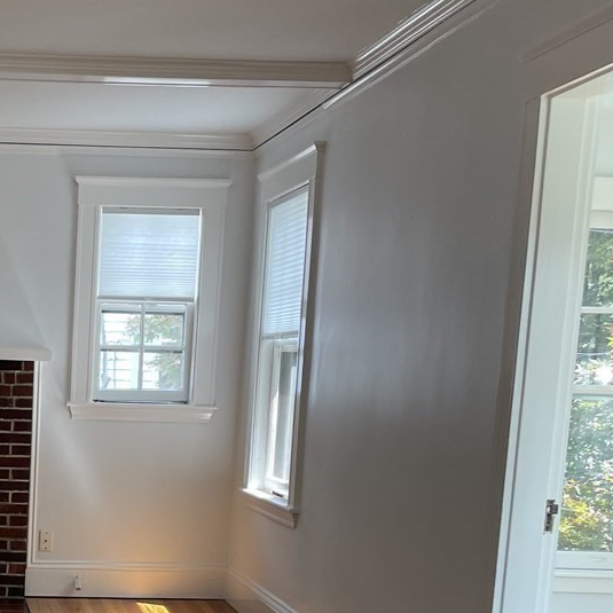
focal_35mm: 66
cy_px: 580
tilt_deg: -8.8
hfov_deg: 24.7
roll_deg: -1.1
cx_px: -23
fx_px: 1322
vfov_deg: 25.1
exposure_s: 1/120
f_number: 1.6
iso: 80
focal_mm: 4.2
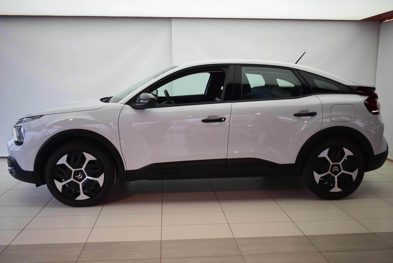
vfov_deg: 40.0
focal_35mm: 33
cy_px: 132
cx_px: 196
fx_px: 361
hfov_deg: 57.2
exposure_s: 1/500
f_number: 3.8
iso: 1600
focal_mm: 22
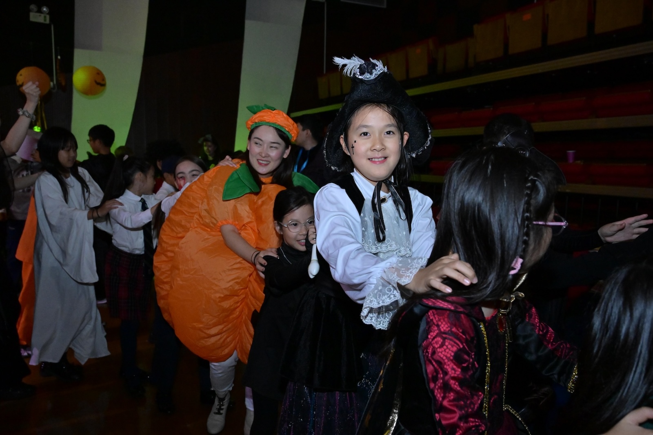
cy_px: 218
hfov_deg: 63.7
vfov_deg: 45.0
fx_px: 526
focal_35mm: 29
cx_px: 326
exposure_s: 1/250
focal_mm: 29
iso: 5000
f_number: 5
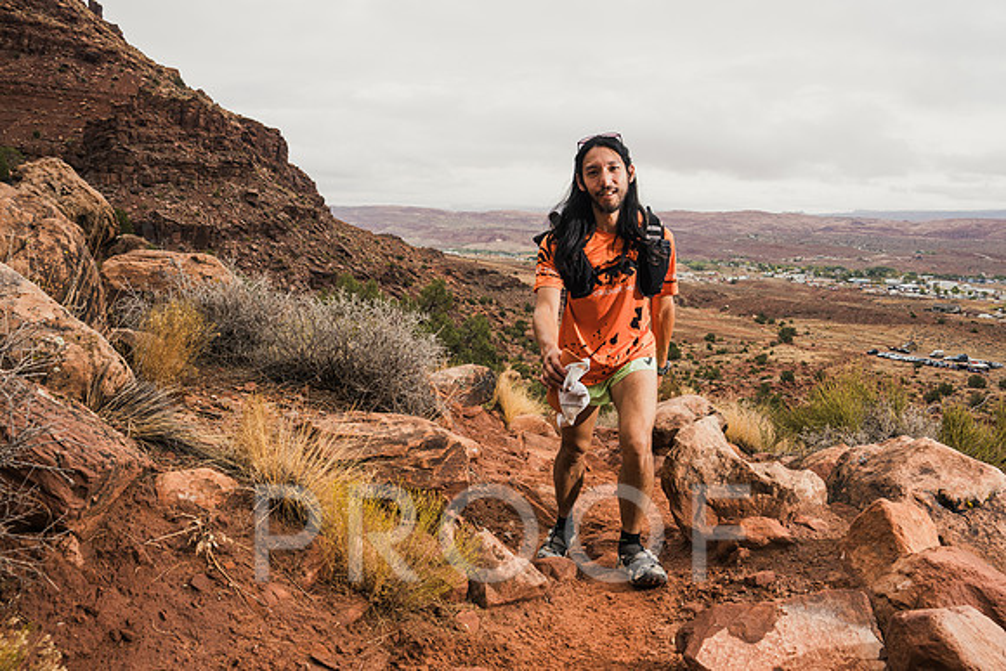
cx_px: 503
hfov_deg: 70.8
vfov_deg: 50.8
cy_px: 336
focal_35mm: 25
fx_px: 707
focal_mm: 24
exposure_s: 1/320
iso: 200
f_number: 6.3
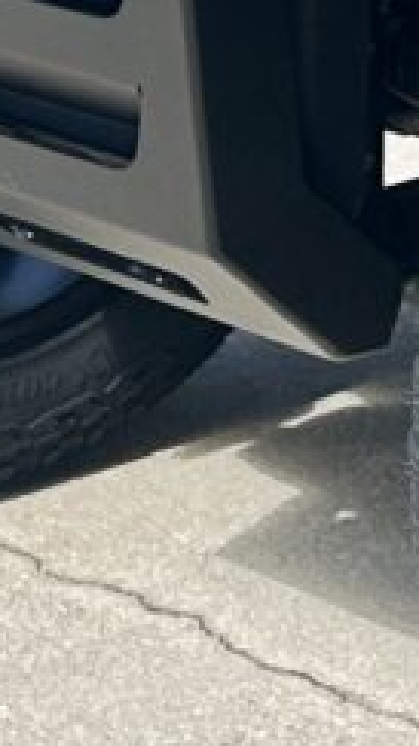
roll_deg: -0.7
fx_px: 4074
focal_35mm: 206
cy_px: -1082
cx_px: 1453
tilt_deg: -1.1
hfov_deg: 5.4
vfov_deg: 9.3
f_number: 1.78
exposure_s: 1/1880
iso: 80
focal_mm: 6.86
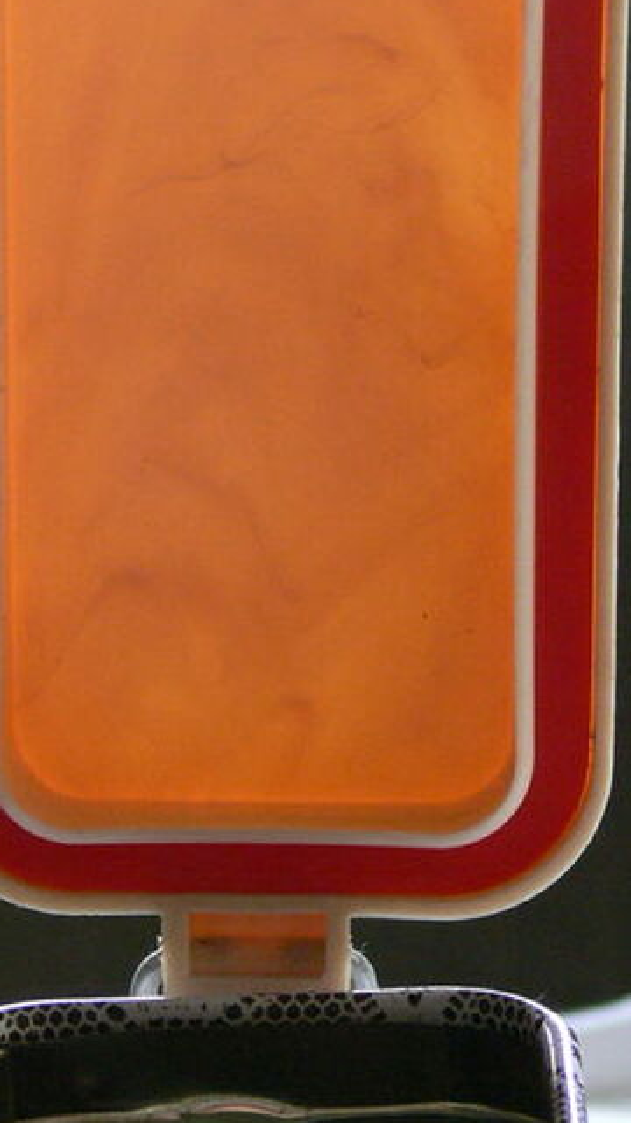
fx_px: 4050
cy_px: 838
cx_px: 231
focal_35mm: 136
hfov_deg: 8.9
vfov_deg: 15.7
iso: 200
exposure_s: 1/30
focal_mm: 11.2
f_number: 3.2
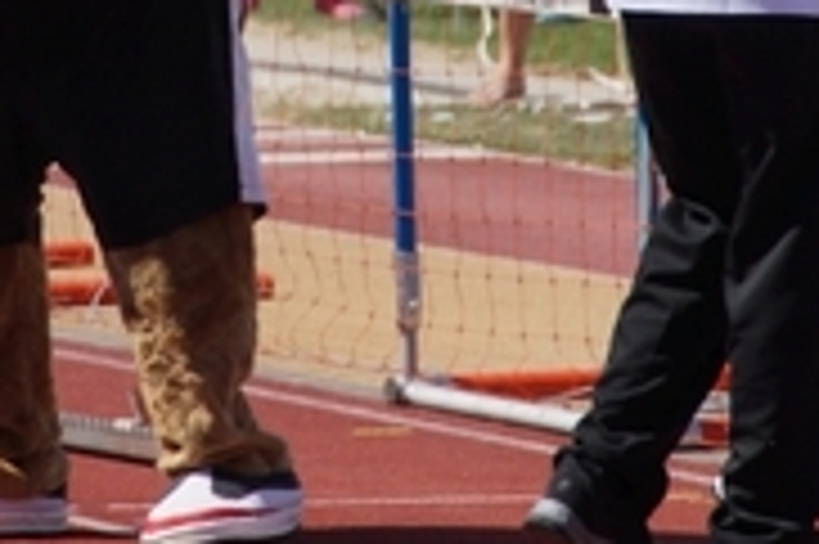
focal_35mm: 623
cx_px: 279
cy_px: -196
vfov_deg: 2.2
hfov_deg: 3.3
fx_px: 14160
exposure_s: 1/2000
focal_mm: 140
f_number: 6.3
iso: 250
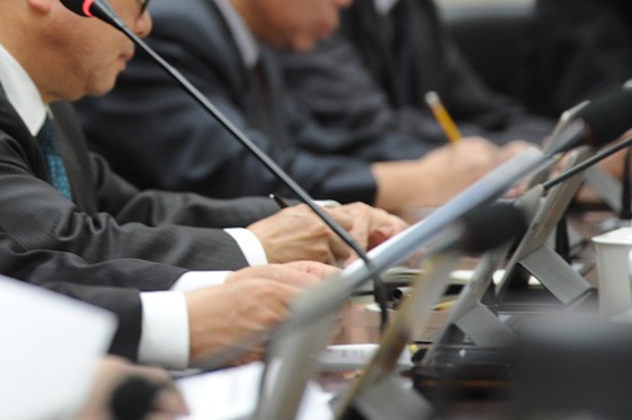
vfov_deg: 3.1
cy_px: -3
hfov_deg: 4.7
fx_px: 7719
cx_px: -7
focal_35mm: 440
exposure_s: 1/125
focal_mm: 200
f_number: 3.2
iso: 1600
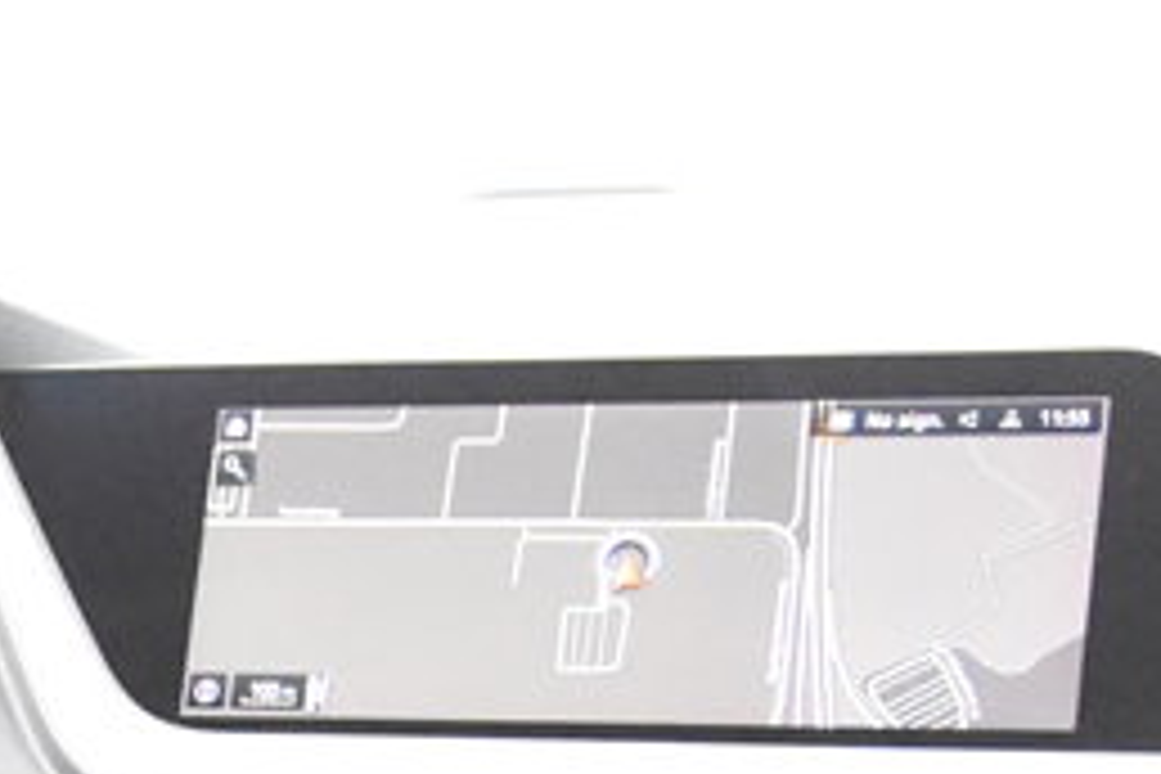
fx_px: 4611
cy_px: 1406
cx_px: -513
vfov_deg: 9.2
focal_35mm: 143
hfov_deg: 13.6
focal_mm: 24
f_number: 3
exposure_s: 1/40
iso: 12800
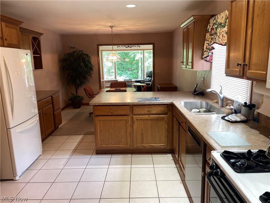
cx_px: 135
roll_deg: +1.4
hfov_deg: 67.3
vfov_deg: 53.1
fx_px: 203
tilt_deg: -11.3
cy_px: 102
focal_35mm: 26
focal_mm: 4.2
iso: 64
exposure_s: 1/60
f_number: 1.6
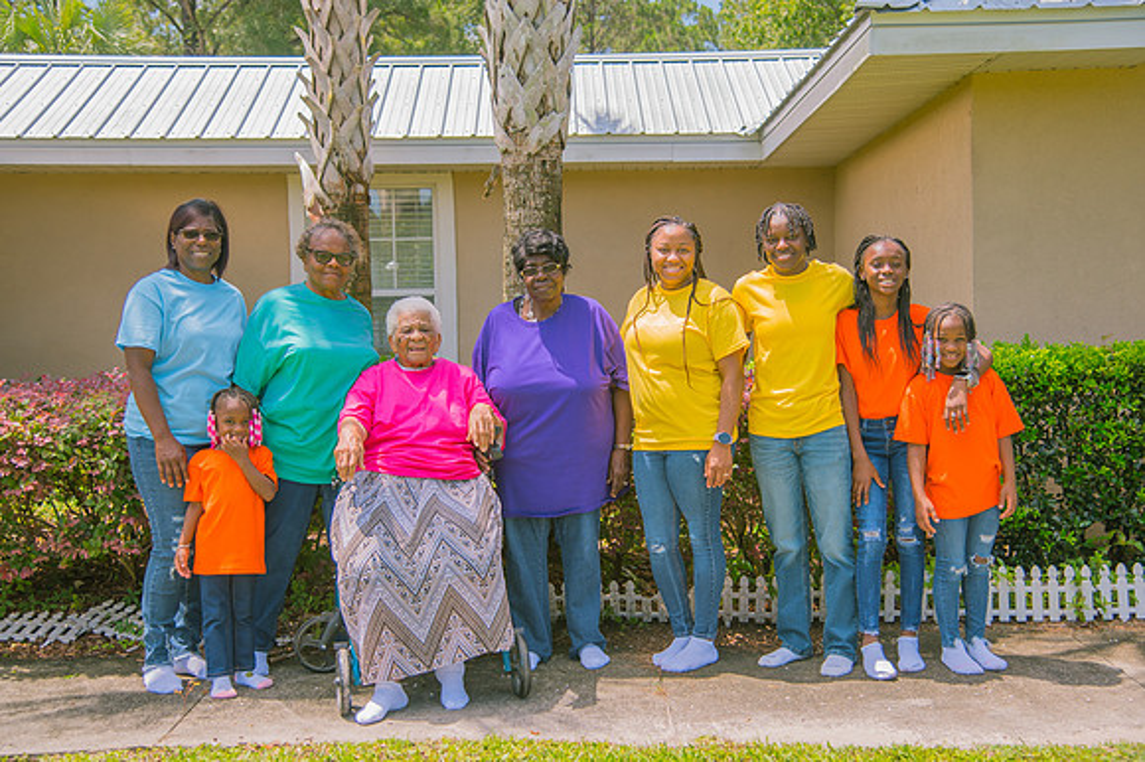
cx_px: 572
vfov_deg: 26.6
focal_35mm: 51
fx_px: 1613
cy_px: 381
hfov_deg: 39.1
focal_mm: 48
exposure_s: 1/500
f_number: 4
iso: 100
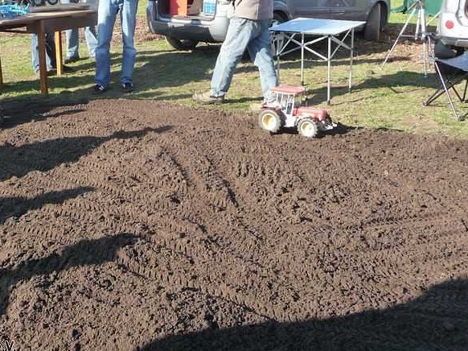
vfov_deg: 32.6
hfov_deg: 42.4
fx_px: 595
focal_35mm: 44
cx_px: 158
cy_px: 119
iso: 160
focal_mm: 5.3
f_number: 3.5
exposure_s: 1/250
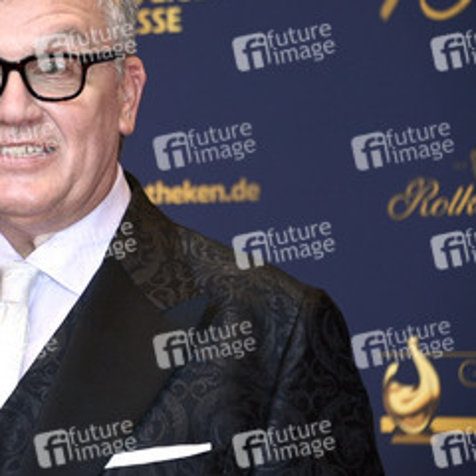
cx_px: 33
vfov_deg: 8.1
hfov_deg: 8.1
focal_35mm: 215
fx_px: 3345
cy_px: 196
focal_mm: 135
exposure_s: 1/200
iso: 1000
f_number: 5.6
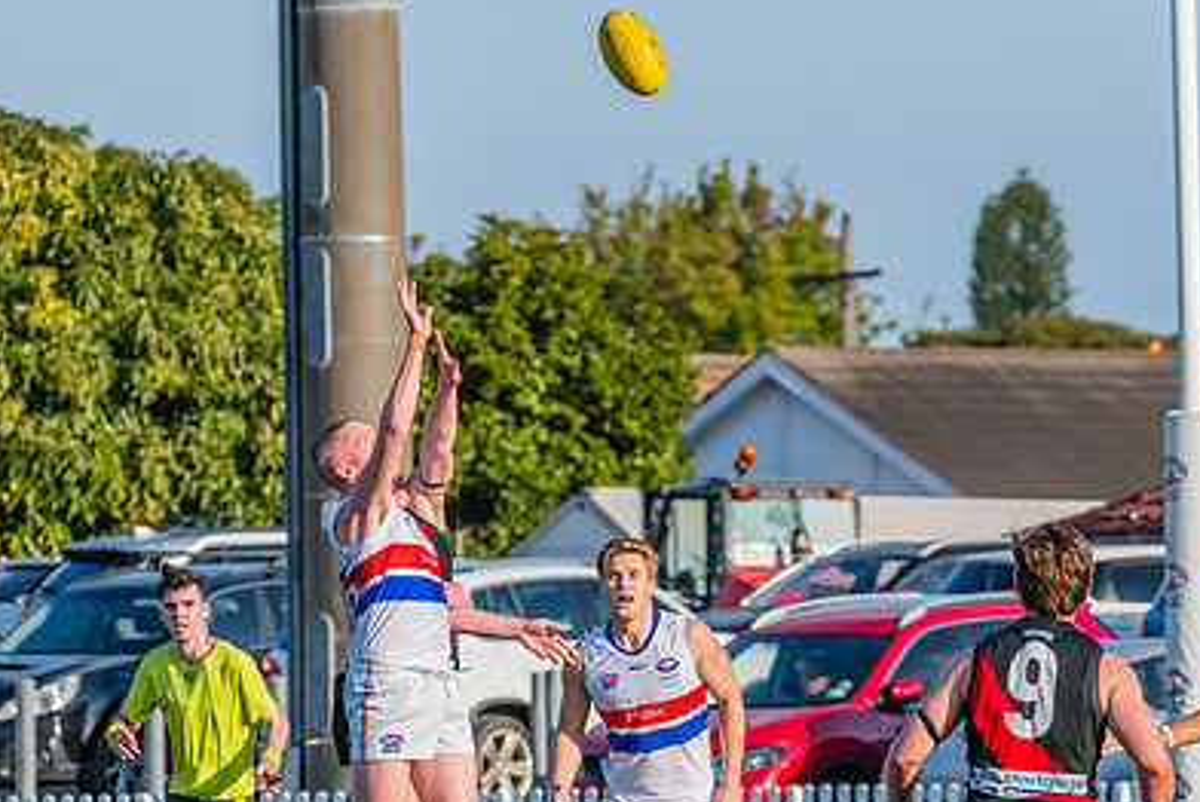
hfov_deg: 4.1
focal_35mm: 500
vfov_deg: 2.8
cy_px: 580
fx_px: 16678
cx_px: 418
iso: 800
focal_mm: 330
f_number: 11
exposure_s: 1/1250
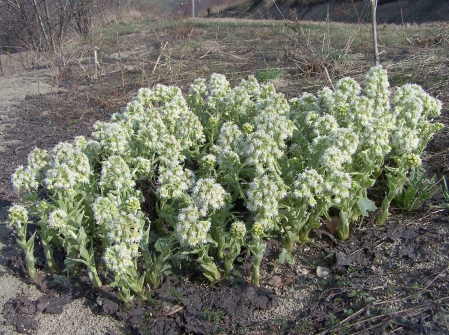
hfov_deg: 49.0
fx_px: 492
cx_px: 224
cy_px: 168
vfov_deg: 37.6
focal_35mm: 38
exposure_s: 1/640
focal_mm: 6.3
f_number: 4
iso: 80
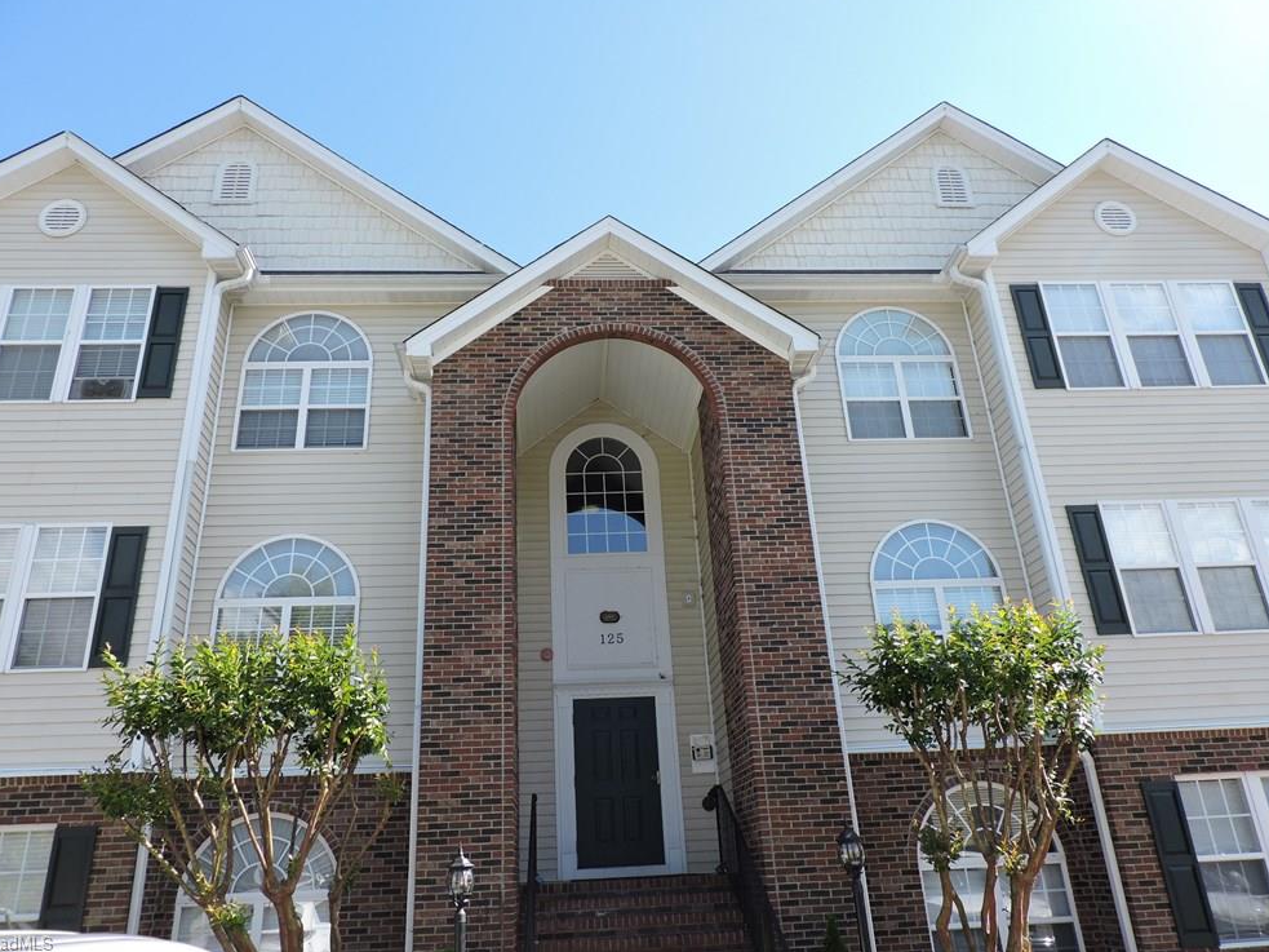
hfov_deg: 69.4
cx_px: 620
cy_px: 459
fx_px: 916
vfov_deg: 54.9
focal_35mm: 25
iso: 100
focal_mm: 4.3
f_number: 3
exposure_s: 1/500
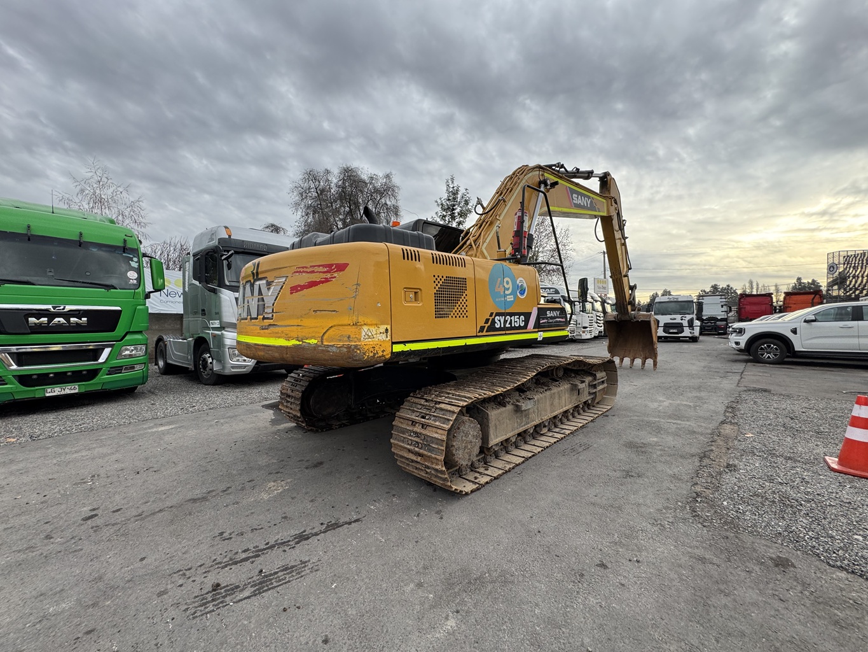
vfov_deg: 85.7
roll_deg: +0.5
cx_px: 434
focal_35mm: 14
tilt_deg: -0.8
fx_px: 351
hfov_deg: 102.1
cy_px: 326
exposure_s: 1/235
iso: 40
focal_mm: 2.22
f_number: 2.2
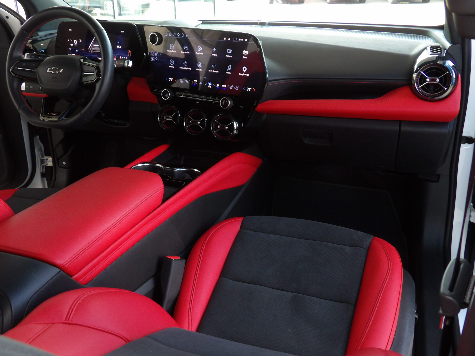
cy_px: 178
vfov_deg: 42.9
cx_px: 238
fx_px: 453
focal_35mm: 33
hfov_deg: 55.4
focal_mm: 5.9
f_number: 3.6
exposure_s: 1/29
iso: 200
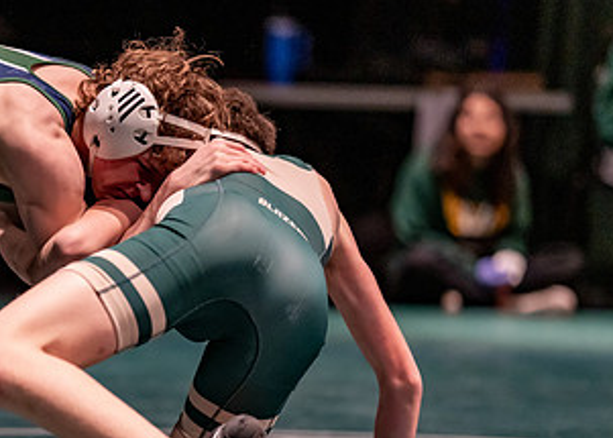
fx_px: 4753
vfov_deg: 5.3
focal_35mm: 273
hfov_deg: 7.4
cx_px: 51
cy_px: 259
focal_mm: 135
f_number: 1.8
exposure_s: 1/800
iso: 2000
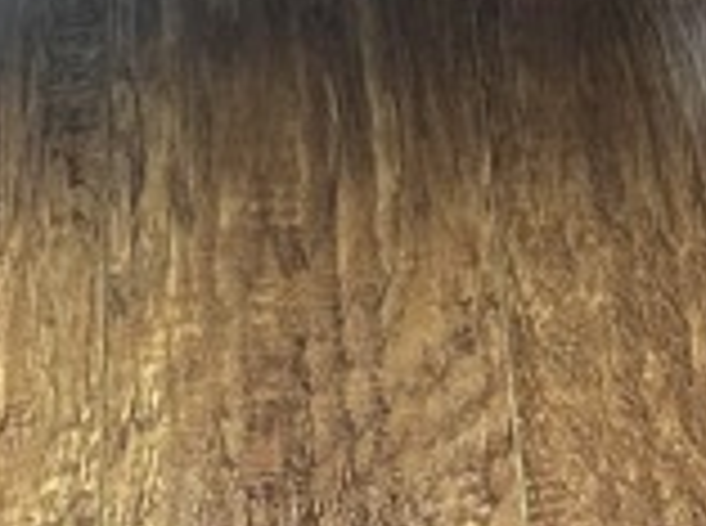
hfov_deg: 12.6
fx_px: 3195
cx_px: 562
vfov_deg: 8.2
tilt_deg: -31.7
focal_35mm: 157
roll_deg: +2.1
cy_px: -971
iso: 320
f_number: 1.78
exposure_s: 1/60
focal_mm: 6.86
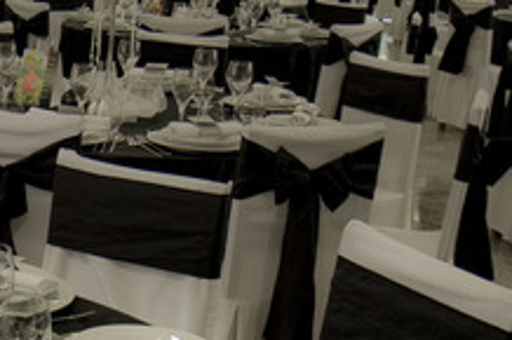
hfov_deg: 21.7
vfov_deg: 15.5
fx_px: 1251
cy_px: 202
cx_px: -73
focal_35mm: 88
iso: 100
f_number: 7.1
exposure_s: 1/4
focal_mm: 24
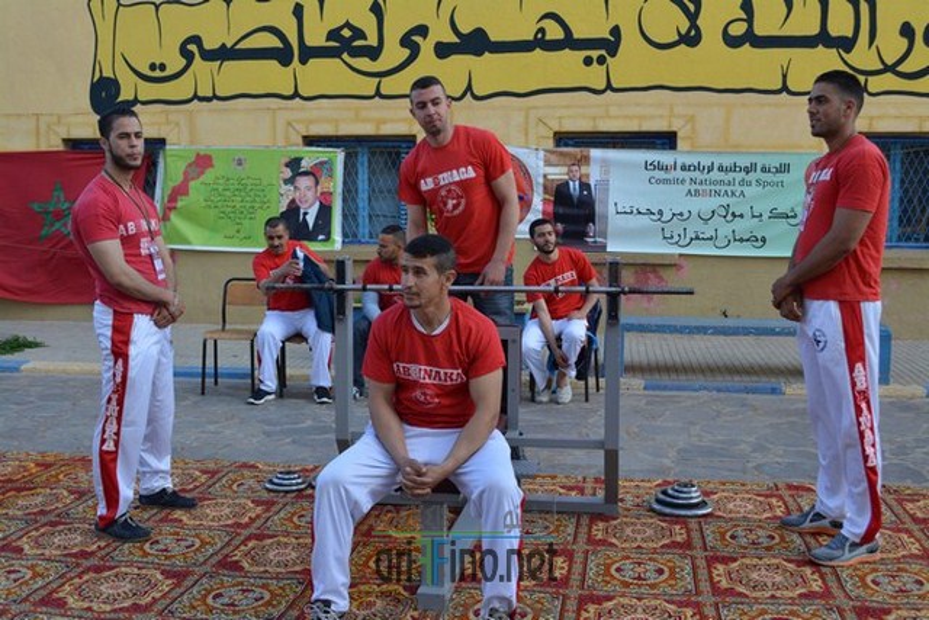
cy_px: 310
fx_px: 1007
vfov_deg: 34.2
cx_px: 464
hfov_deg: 49.5
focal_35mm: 39
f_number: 6.3
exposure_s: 1/160
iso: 200
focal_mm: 26
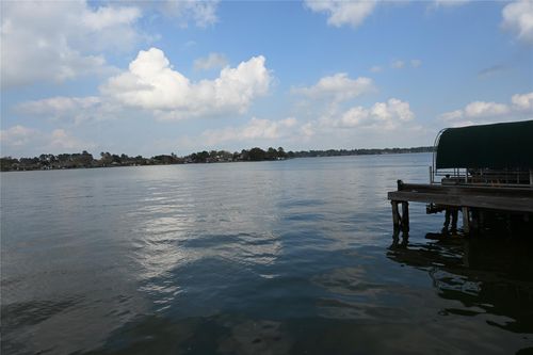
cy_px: 178
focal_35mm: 24
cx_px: 266
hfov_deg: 73.8
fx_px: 355
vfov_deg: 53.1
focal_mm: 24
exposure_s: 1/250
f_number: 11
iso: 160
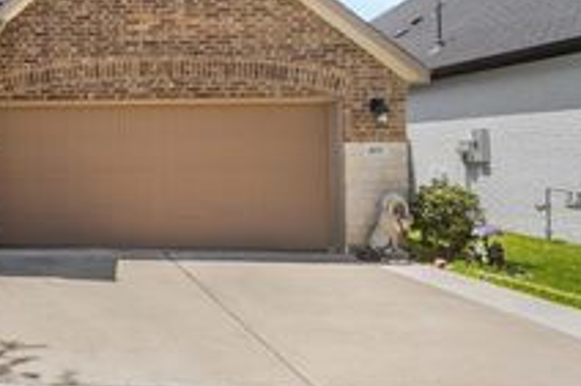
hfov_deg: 45.4
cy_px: 130
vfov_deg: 39.5
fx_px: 532
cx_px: -36
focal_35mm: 33
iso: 125
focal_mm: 14
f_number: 8
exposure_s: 1/200
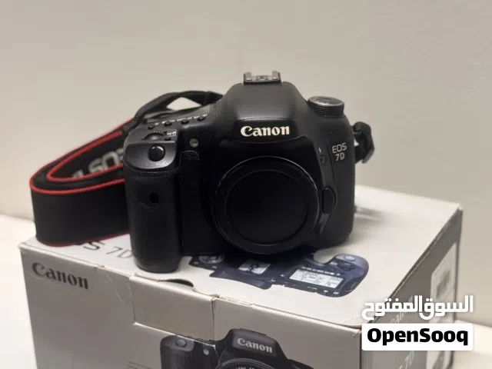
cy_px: 184
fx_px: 682
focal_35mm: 48
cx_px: 246
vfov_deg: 30.3
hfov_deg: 39.7
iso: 64
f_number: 1.78
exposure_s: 1/100
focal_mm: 6.76
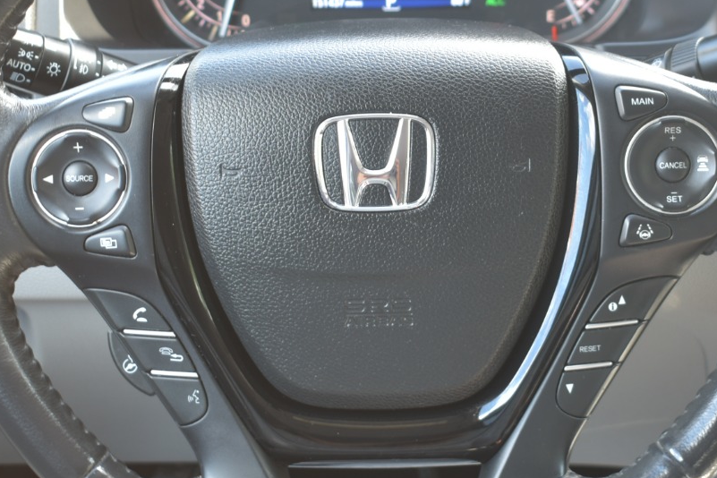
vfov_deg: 14.5
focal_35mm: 94
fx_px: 1872
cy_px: 191
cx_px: 399
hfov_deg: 21.7
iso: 100
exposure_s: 1/10
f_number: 4.2
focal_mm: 31
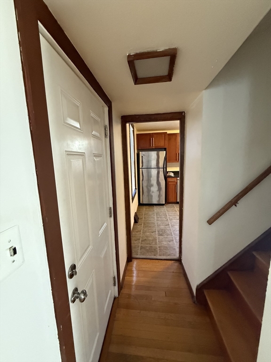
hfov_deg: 85.7
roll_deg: +2.5
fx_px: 146
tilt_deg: -5.6
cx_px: 136
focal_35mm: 14
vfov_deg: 102.1
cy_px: 181
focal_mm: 2.22
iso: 800
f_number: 2.2
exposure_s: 1/60
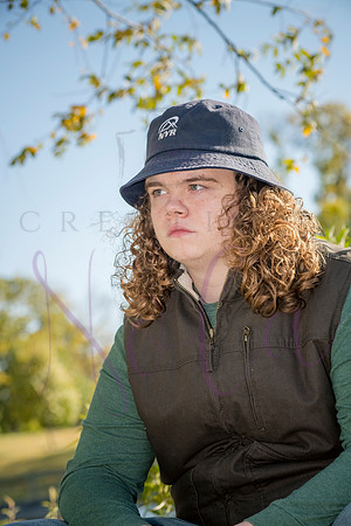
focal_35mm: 86
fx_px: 1258
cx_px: 176
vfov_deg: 23.6
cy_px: 263
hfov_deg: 15.9
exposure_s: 1/800
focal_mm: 86
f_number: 7.1
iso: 640
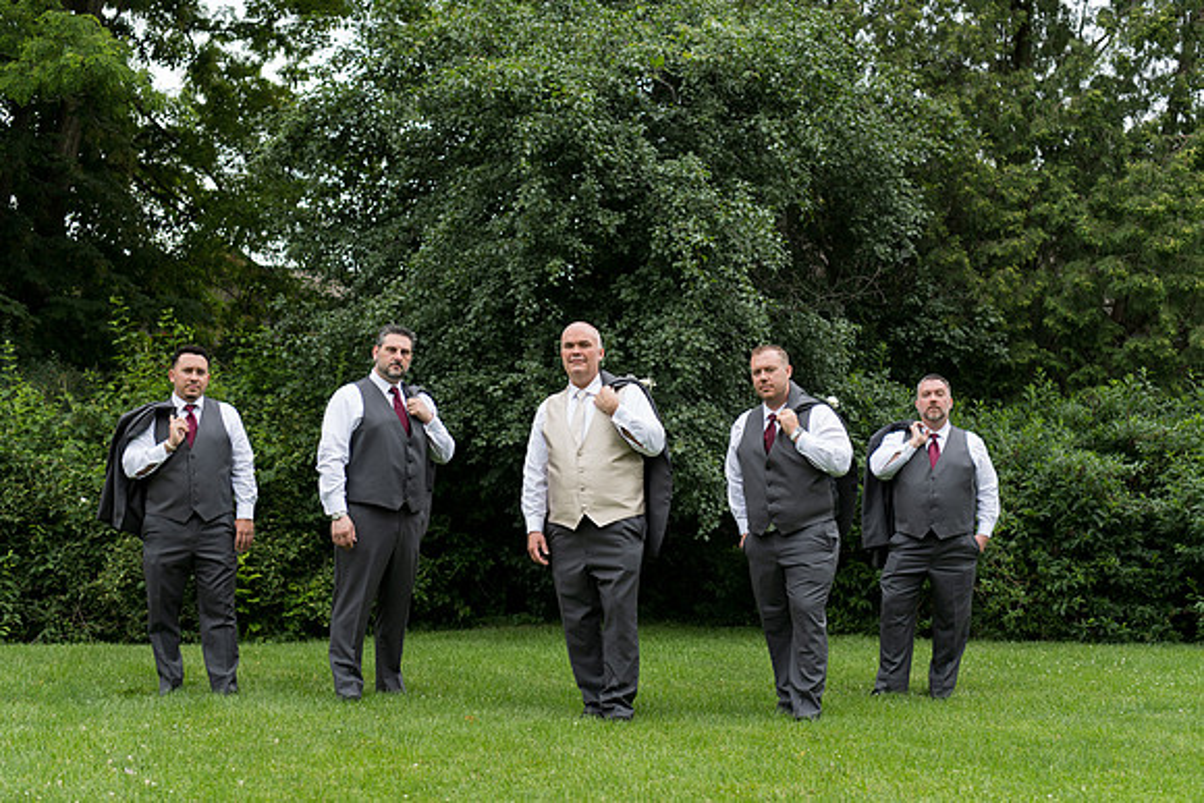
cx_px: 602
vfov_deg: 27.4
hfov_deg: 40.1
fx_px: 1648
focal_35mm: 49
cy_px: 402
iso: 72
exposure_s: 1/320
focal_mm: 48
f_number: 2.8
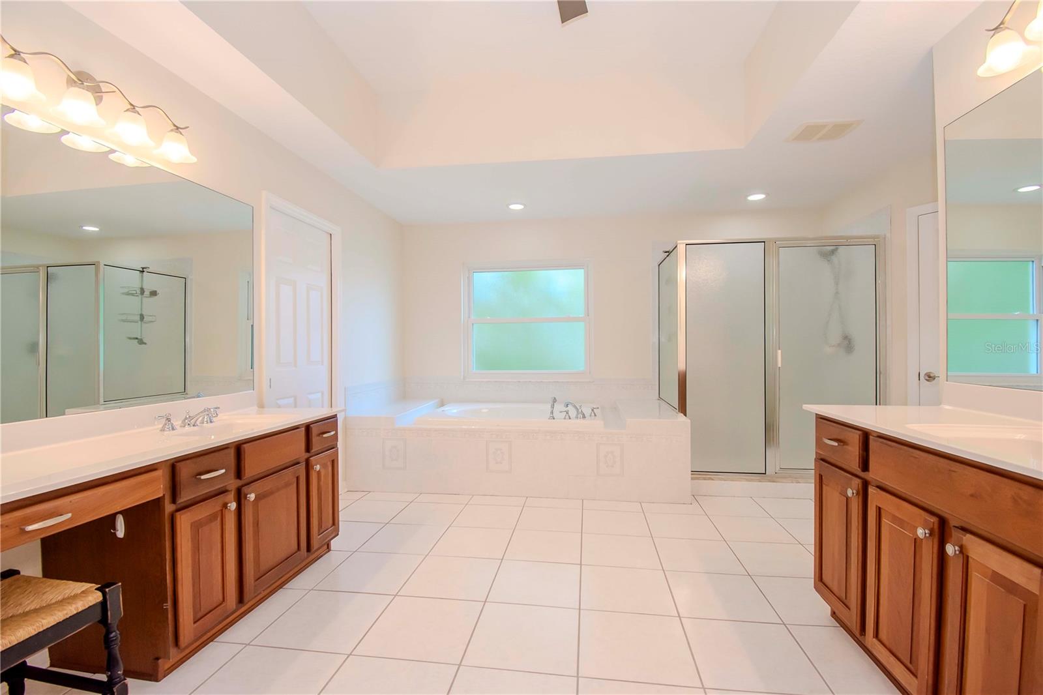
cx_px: 522
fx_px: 434
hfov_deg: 100.4
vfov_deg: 77.3
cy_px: 348
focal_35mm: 15
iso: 640
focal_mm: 10
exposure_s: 1/50
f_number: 7.1
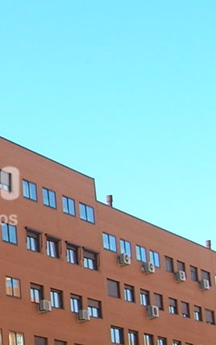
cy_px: 195
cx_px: -118
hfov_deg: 10.1
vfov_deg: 16.6
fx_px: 1185
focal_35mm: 126
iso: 50
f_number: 4.9
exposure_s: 1/123
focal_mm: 5.7
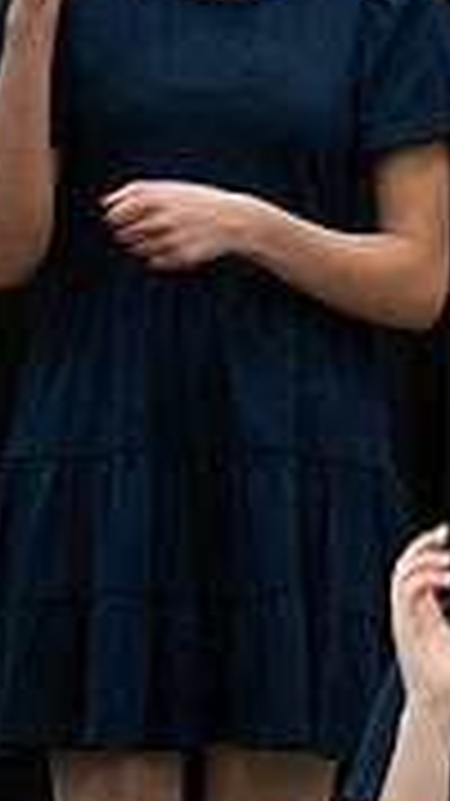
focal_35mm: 530
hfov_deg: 2.3
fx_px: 11253
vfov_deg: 4.1
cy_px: 297
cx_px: 1233
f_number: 6.3
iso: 6400
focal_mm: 155
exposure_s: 1/100
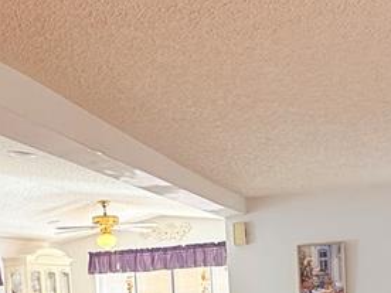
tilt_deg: -1.7
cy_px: 313
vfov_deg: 26.1
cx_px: 178
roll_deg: +3.0
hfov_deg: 36.8
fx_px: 587
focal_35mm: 52
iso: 160
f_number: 2.2
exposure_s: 1/120
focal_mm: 2.22
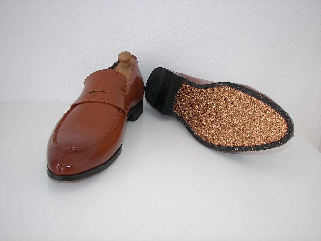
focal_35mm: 36
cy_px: 120
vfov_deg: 39.7
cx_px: 160
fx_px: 334
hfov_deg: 51.4
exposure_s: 1/40
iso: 50
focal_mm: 6
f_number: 2.8
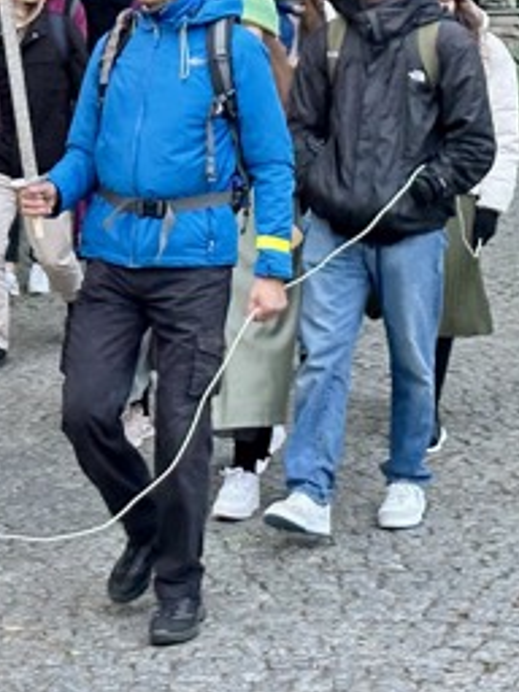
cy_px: 132
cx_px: 59
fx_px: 1799
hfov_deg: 16.2
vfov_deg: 21.5
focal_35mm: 90
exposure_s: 1/40
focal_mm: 6.86
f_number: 1.78
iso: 320
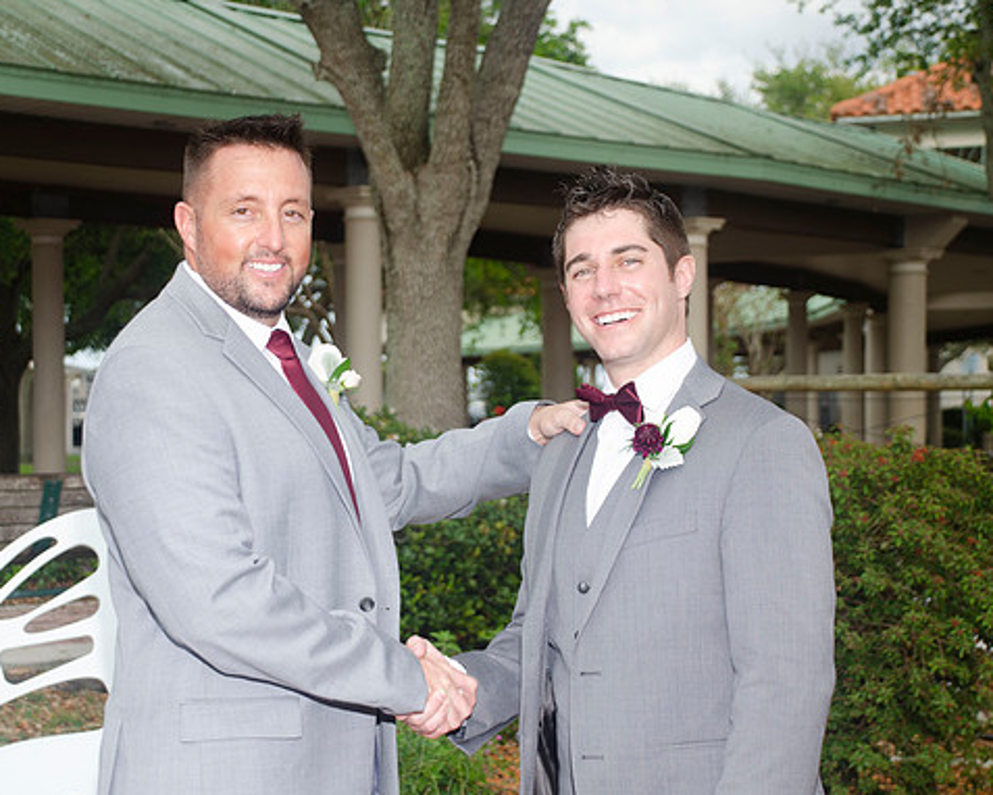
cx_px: 406
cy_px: 398
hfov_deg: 23.2
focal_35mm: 82
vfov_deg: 18.7
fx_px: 2411
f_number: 5.6
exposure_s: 1/250
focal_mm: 48
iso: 100
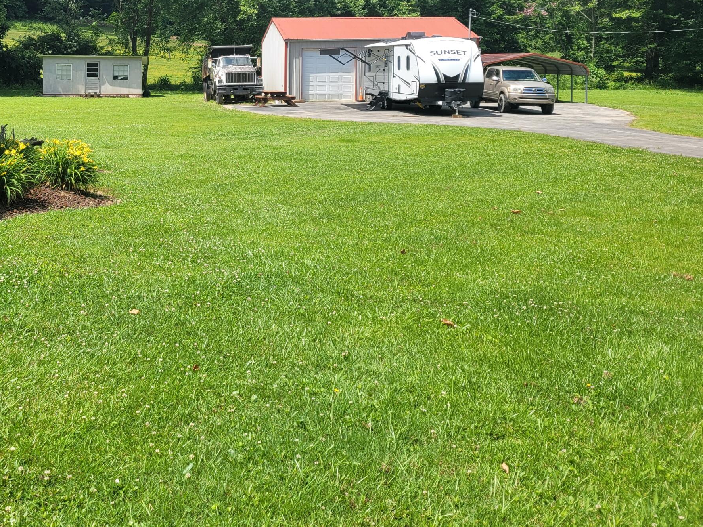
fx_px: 894
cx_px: 118
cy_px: 119
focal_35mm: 44
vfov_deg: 32.1
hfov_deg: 40.7
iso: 40
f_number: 1.8
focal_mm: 5.4
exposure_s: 1/1849
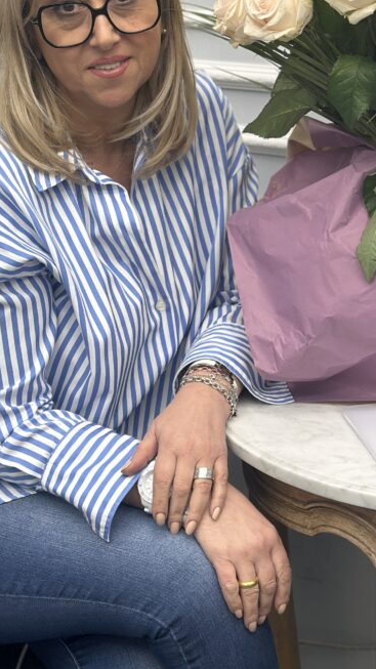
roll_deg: +0.5
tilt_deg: -14.5
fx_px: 1454
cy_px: 196
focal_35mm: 82
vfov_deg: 25.7
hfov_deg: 14.7
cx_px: 260
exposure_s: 1/144
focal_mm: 6.86
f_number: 1.78
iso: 64
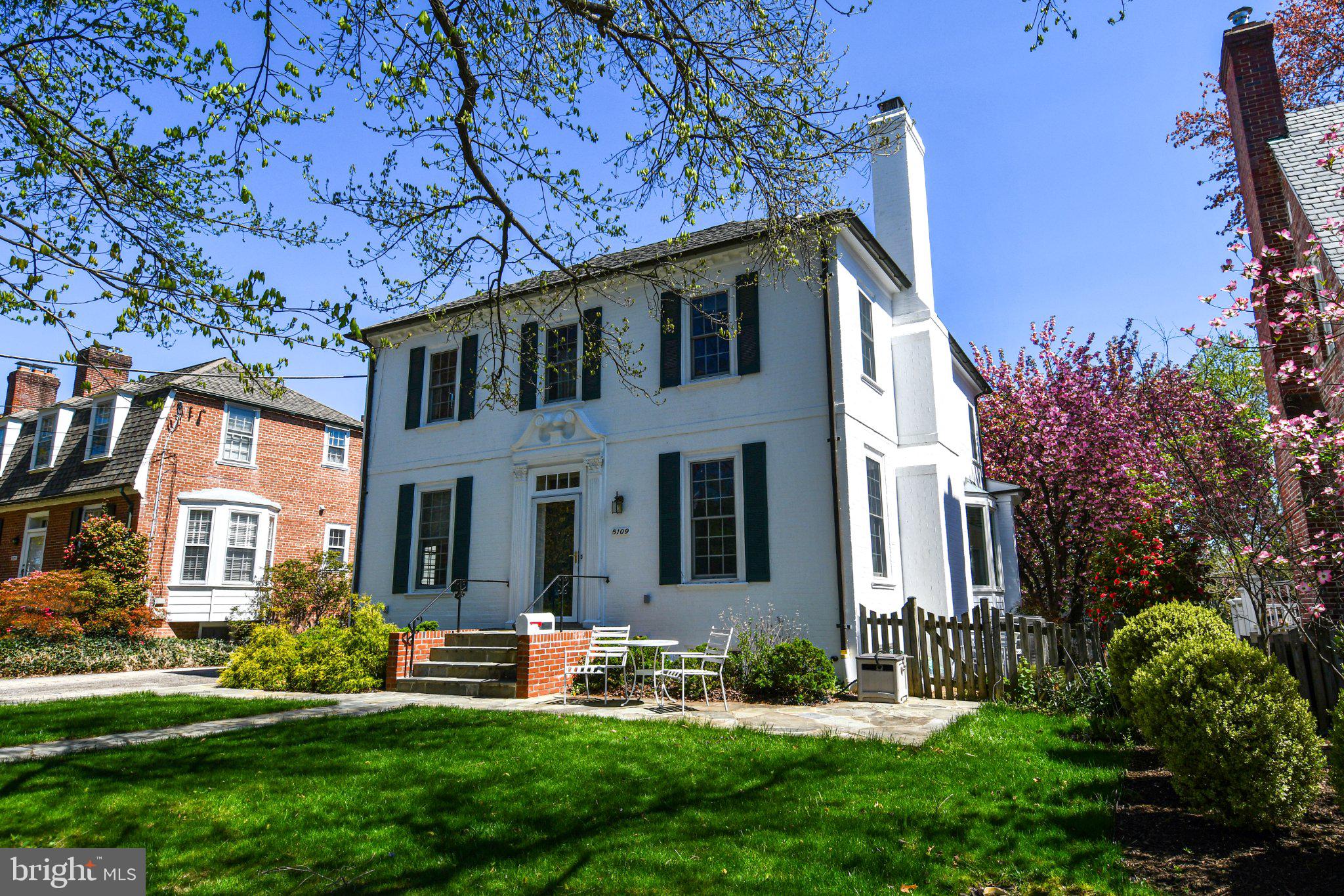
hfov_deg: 81.2
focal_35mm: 21
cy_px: 448
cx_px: 672
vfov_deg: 59.5
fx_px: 784
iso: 100
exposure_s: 1/320
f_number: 9
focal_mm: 14
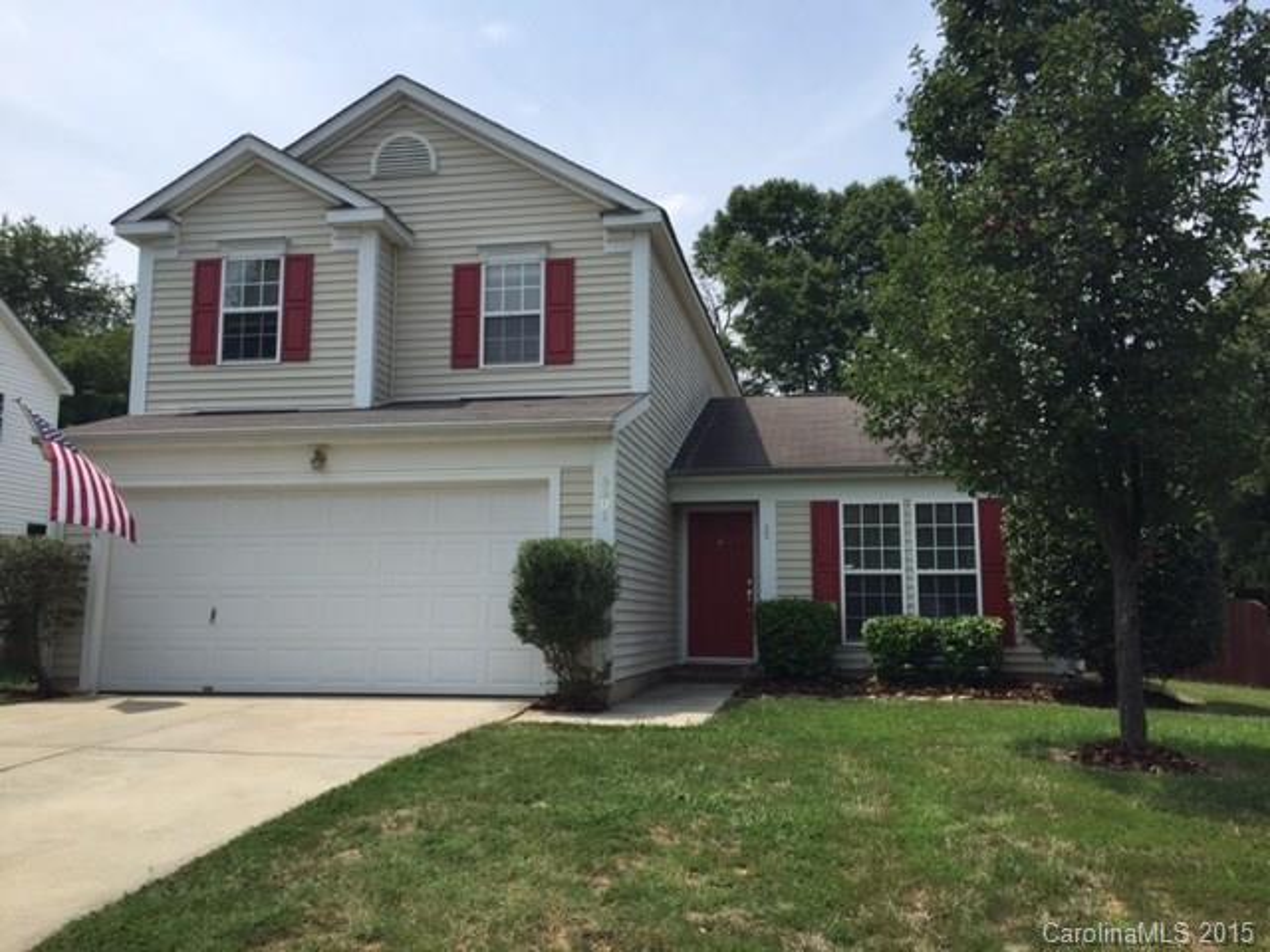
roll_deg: -0.7
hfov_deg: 61.7
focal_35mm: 29
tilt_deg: +7.6
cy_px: 476
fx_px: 1064
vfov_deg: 48.2
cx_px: 635
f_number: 2.2
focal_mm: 4.15
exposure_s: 1/2475
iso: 32
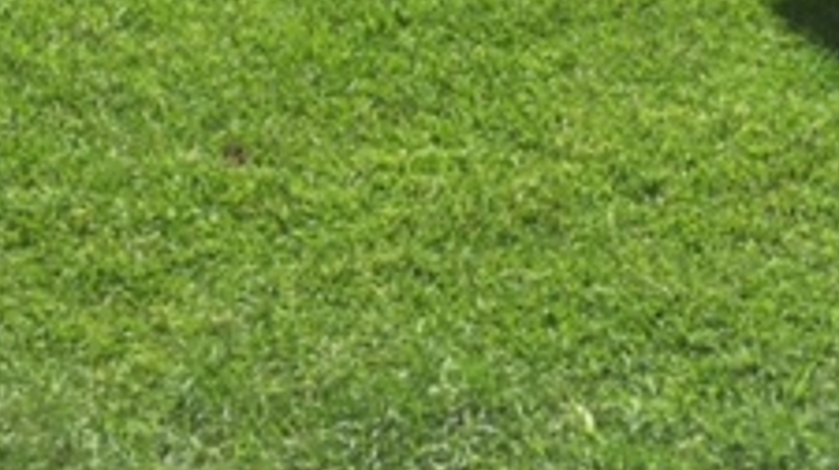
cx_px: 690
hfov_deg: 23.3
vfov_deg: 12.3
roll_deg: +0.5
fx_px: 2000
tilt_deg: -6.5
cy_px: -373
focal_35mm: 90
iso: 32
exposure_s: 1/1464
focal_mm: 4.15
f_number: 2.2
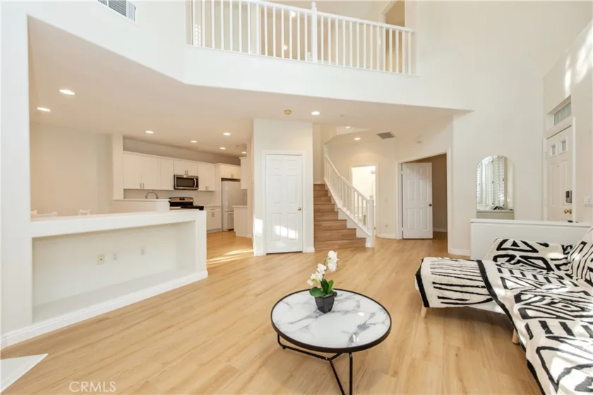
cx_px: 296
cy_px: 198
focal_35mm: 14
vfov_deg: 81.2
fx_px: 231
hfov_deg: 104.3
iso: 800
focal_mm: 14
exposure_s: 1/125
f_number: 5.6
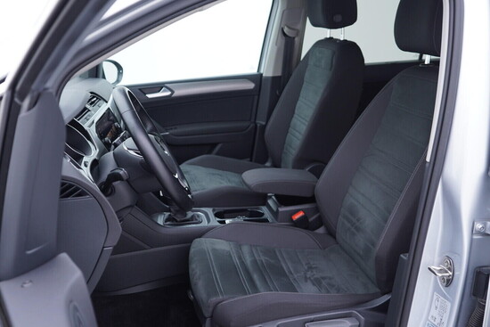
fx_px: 490
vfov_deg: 36.9
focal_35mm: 36
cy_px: 164
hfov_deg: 53.1
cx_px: 245
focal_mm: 24
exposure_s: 1/40
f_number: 2.8
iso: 160
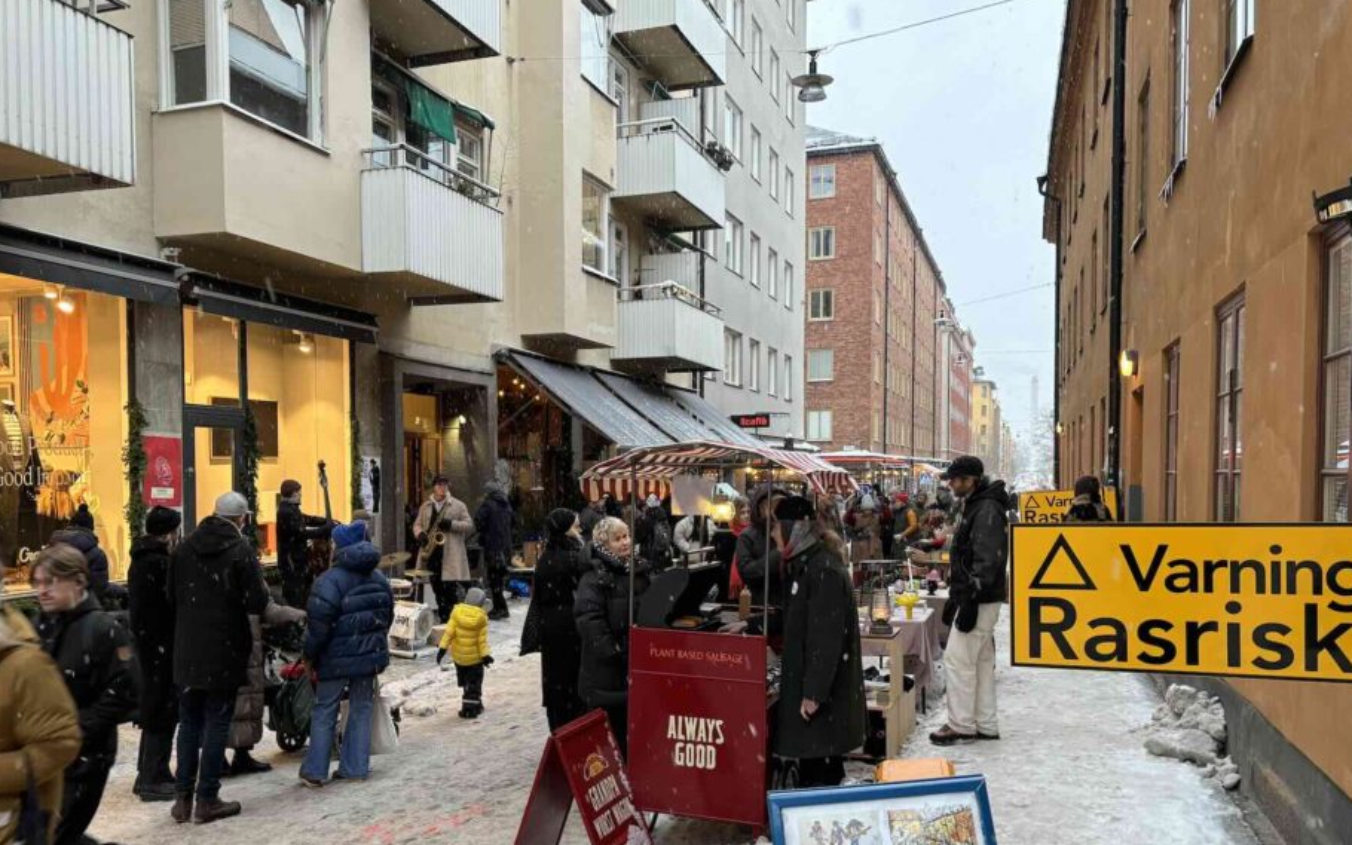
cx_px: 611
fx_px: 1142
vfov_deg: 40.4
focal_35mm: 31
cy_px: 517
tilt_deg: -2.1
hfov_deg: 61.1
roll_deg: -0.2
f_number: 1.6
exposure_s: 1/54
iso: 160
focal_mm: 5.96
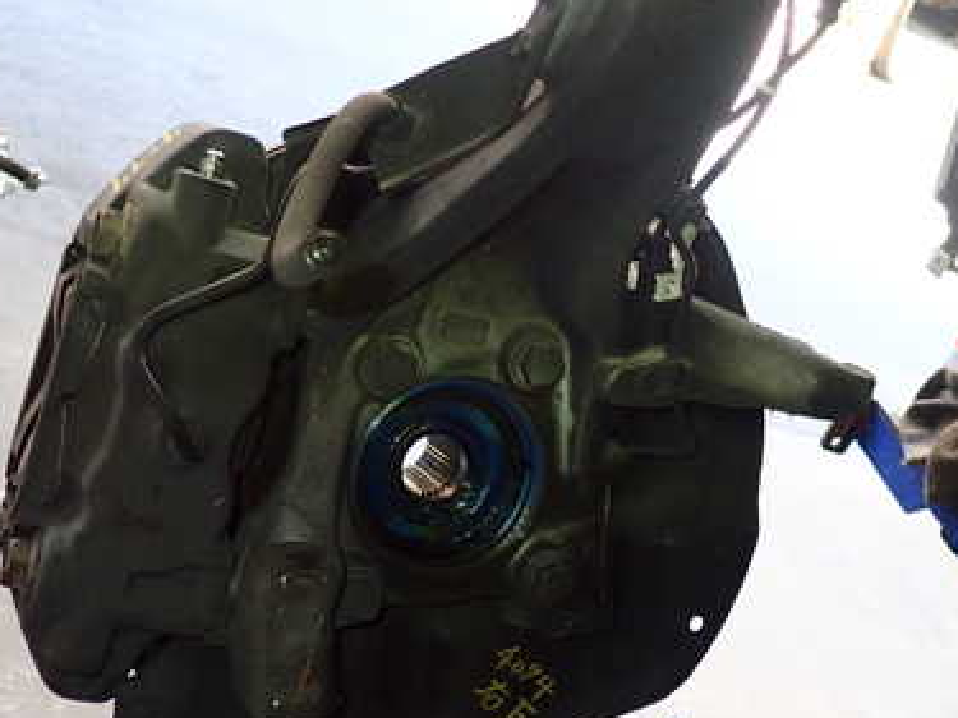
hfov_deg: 39.6
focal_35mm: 48
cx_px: 521
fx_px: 1328
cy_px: 325
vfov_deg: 30.2
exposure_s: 1/50
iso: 200
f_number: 2.3
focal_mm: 5.4
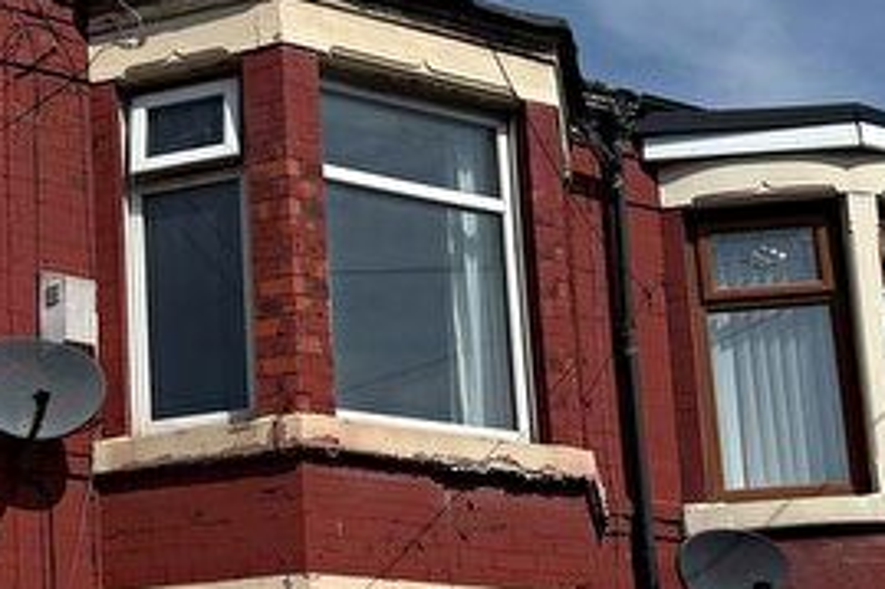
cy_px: 617
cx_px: 132
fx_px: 1597
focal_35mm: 65
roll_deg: +2.0
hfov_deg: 30.0
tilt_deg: +9.2
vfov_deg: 20.1
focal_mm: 6.86
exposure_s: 1/12048
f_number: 1.78
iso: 80
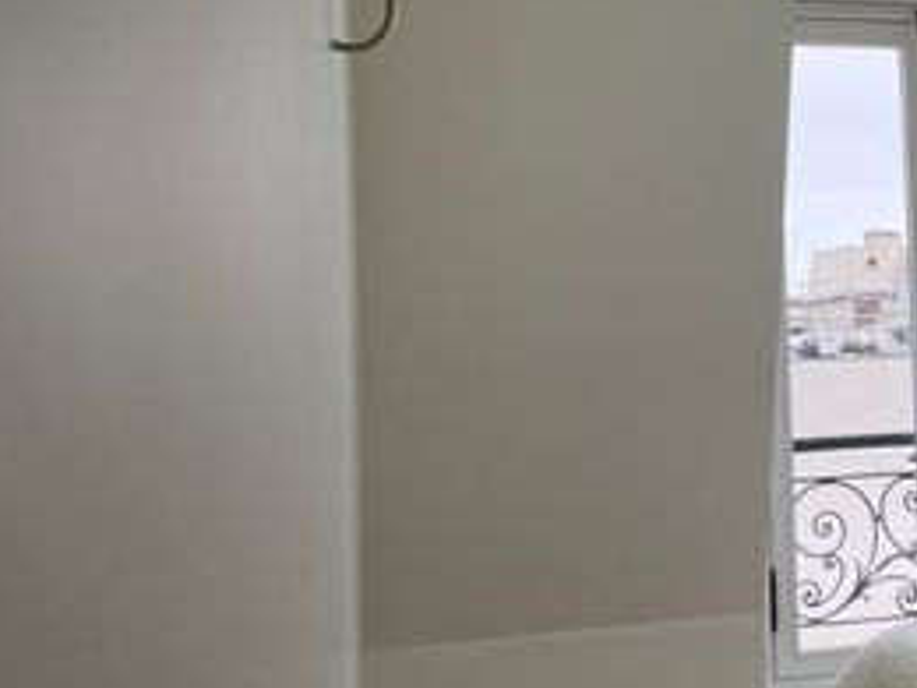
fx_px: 1589
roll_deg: +3.0
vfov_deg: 24.4
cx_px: 906
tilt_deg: +4.8
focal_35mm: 60
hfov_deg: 30.1
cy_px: 268
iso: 100
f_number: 1.6
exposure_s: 1/121
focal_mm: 4.2
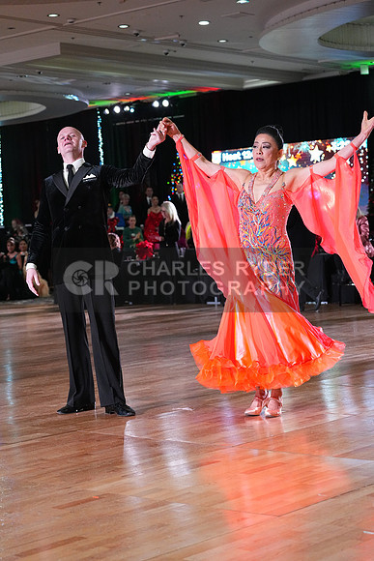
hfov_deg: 18.4
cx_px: 187
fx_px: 1152
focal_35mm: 74
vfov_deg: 27.3
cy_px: 280
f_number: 5
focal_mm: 74
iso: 6400
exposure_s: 1/400
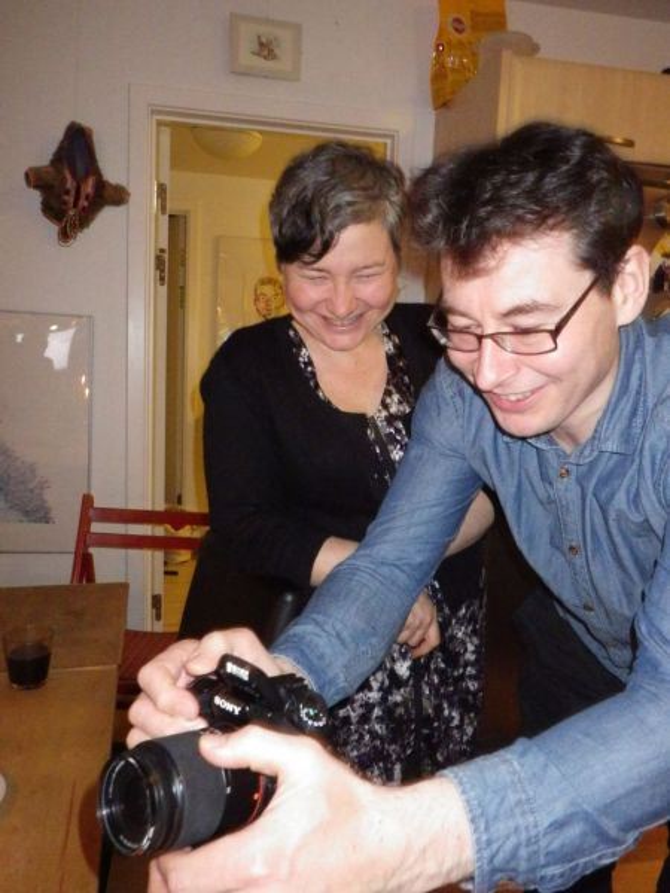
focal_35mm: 28
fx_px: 723
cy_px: 446
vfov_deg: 63.4
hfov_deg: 49.7
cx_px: 335
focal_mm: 5
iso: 1600
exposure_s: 1/45
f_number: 3.5
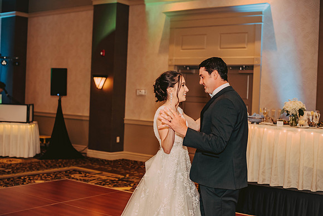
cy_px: 108
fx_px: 449
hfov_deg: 39.6
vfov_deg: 27.0
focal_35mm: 50
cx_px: 162
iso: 800
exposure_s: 1/125
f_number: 2.5
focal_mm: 50
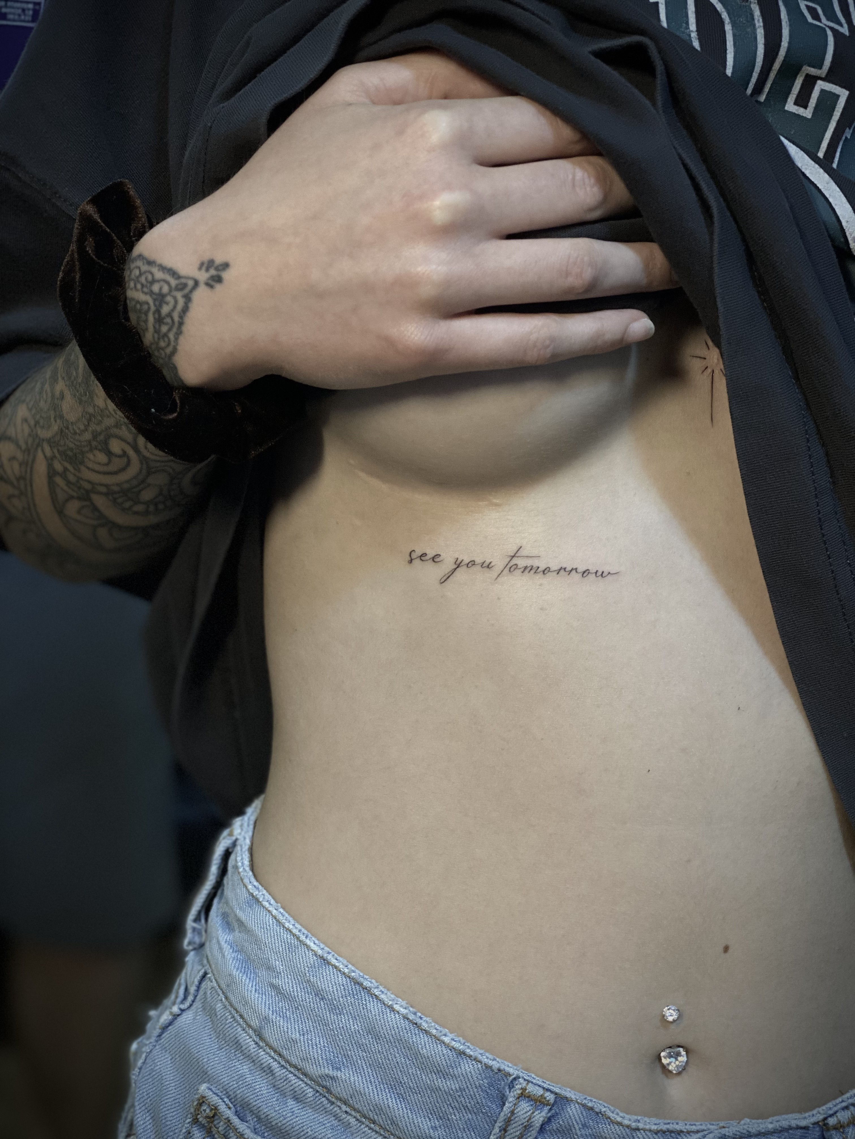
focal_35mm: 52
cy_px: 570
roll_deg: -6.1
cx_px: 428
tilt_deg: -11.9
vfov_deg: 36.8
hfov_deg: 28.0
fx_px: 1713
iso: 200
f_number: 2
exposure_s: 1/120
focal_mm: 6
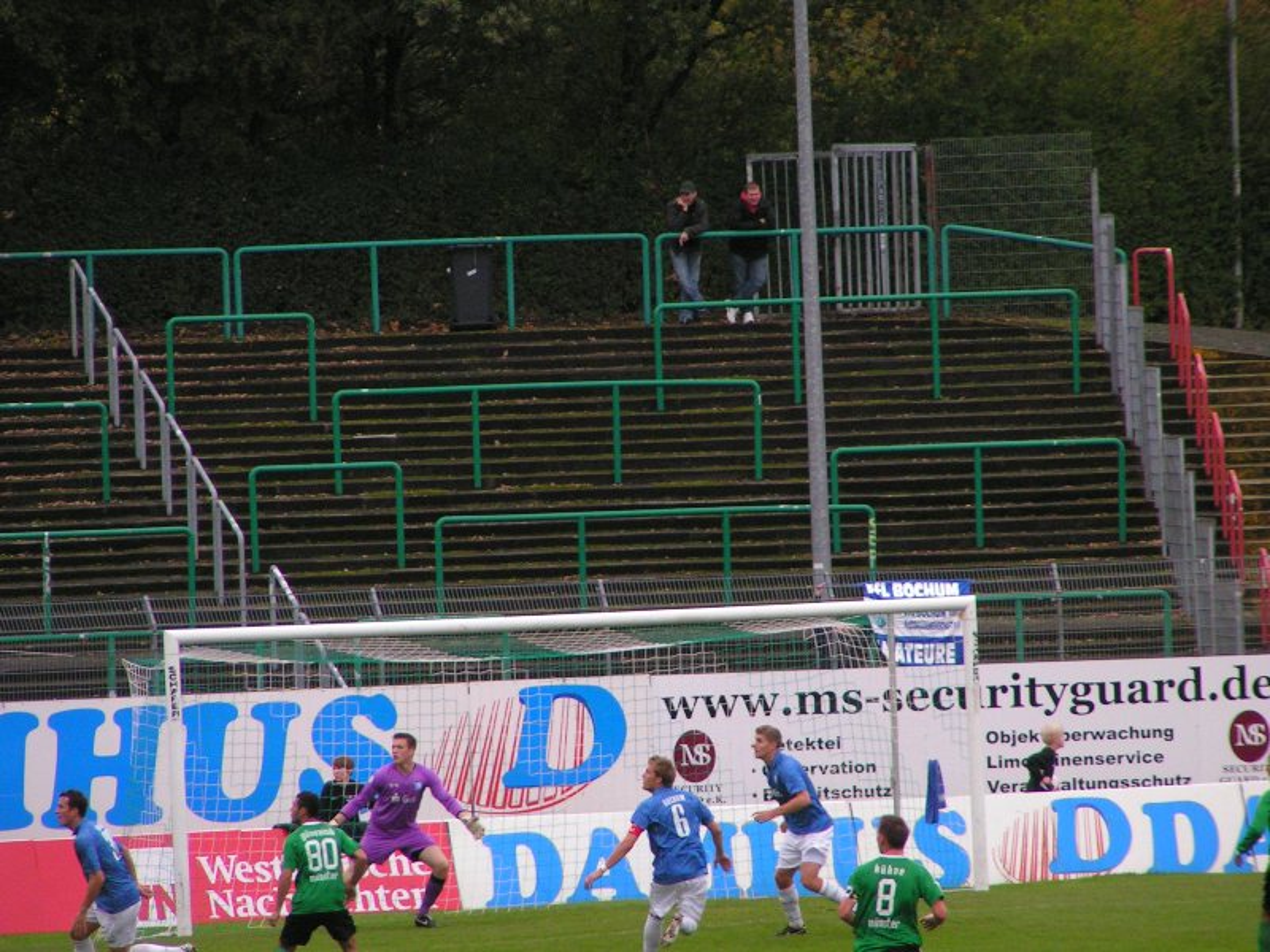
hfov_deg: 5.2
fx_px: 13942
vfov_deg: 3.9
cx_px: 635
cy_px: 476
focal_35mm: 380
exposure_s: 1/640
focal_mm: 58
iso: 200
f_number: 3.5
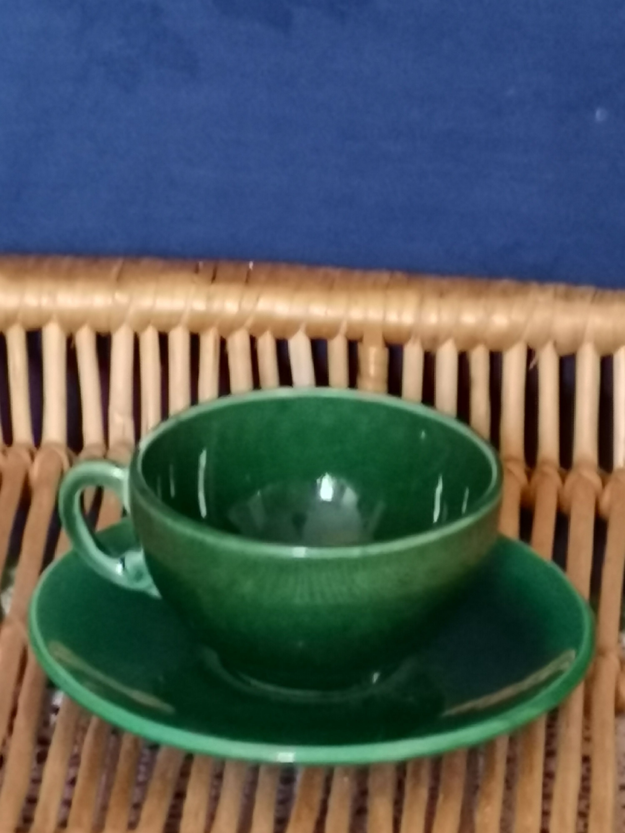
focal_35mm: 180
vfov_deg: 11.0
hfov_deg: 8.2
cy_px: 416
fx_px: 4333
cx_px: 312
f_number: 1.8
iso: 800
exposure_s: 1/18
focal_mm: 4.75
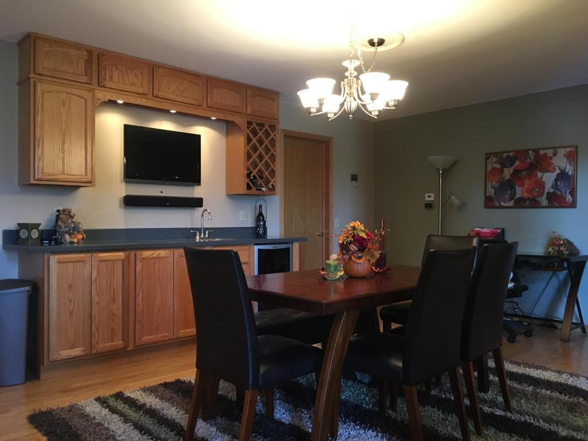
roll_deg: -0.2
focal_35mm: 29
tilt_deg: -0.7
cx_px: 294
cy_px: 220
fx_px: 493
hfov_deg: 61.7
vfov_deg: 48.2
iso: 200
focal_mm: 4.15
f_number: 2.2
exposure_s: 1/30
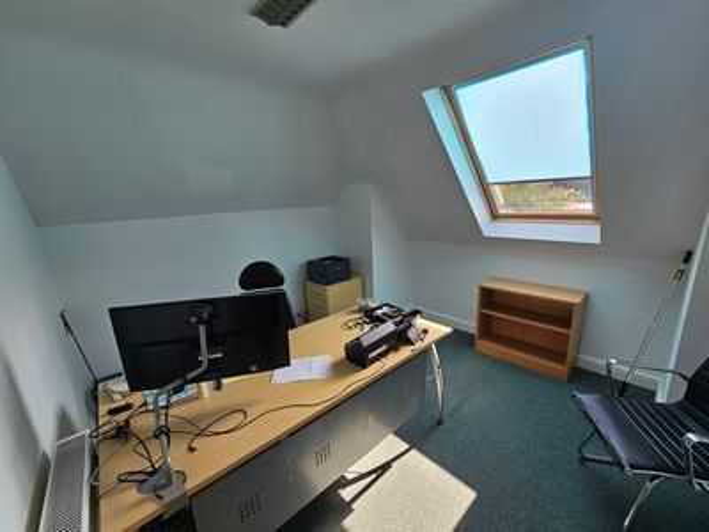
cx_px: 354
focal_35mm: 13
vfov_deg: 89.9
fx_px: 266
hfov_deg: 106.2
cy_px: 266
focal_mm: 2.2
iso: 64
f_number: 2.2
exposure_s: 1/297
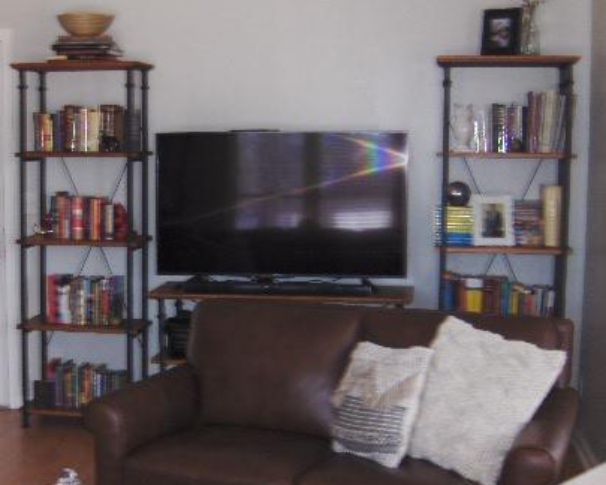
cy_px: 259
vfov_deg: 28.1
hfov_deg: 34.1
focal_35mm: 54
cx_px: 163
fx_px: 969
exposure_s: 1/60
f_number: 2.8
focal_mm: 7.5
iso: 100
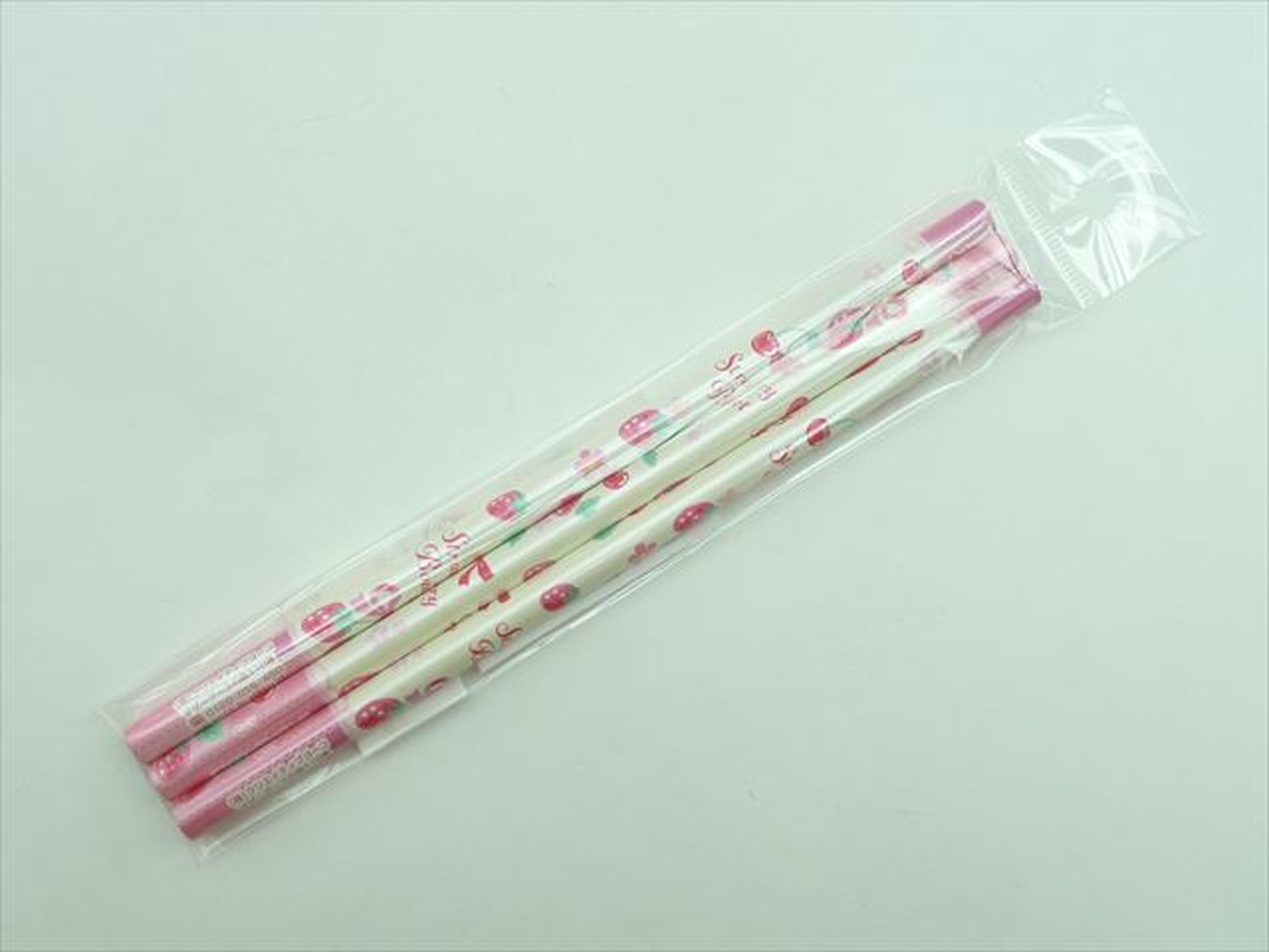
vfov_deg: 38.7
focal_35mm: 37
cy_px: 476
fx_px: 1356
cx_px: 634
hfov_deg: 50.1
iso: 80
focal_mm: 6.1
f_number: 3.6
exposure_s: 1/30
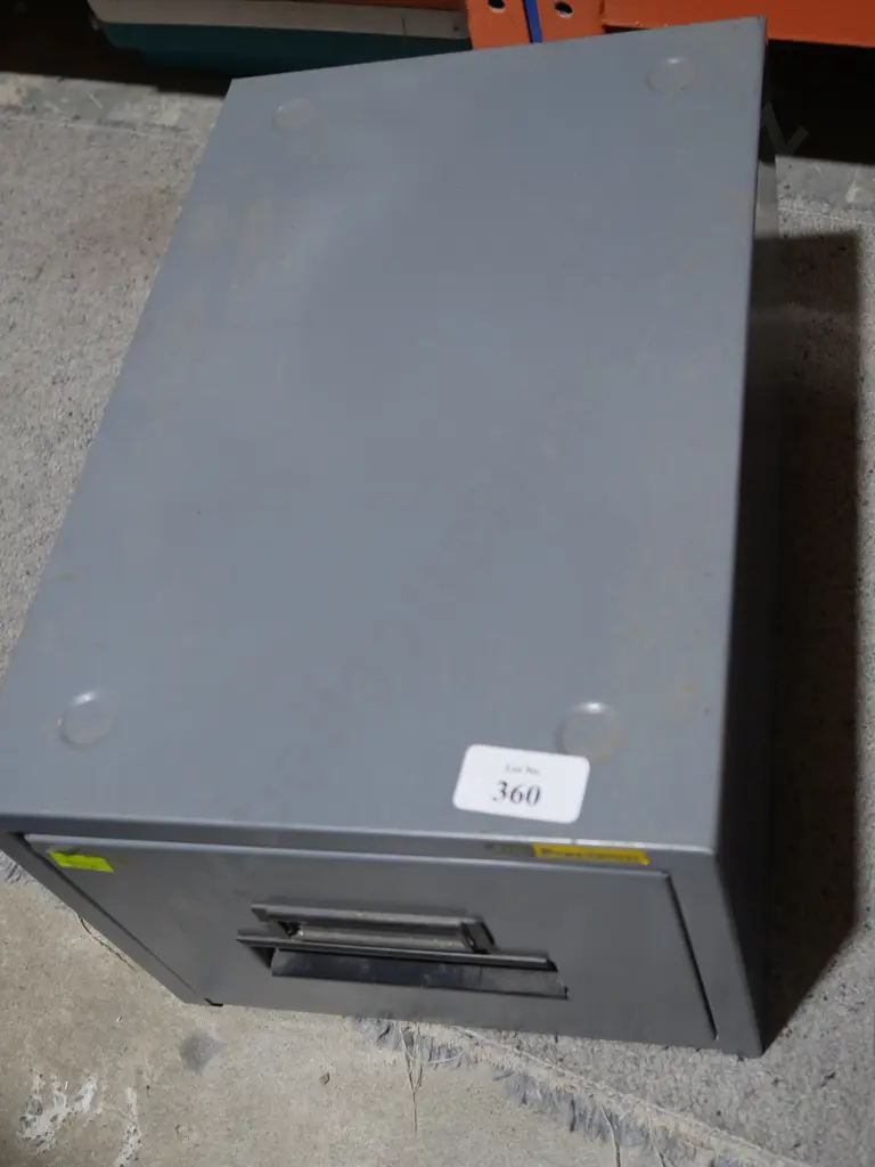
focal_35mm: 42
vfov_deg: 44.8
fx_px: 1416
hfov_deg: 34.3
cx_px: 438
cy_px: 584
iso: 500
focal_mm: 21
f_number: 4.6
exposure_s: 1/60
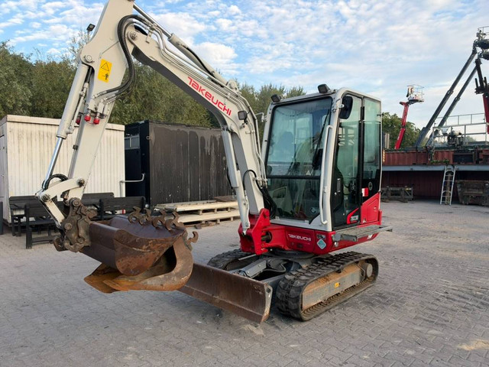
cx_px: 244
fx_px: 339
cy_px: 184
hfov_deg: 71.6
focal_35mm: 24
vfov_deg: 56.8
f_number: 1.8
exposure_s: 1/625
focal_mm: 6.93
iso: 64
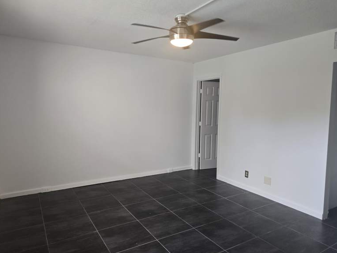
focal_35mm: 24
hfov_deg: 71.6
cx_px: 166
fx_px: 234
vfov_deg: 56.8
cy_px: 123
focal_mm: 6.3
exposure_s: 1/120
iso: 400
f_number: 1.7
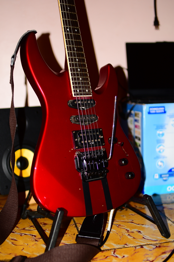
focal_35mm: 45
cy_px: 131
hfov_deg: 29.9
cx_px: 87
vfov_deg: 43.6
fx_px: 326
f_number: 1.4
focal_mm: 30
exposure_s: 1/30
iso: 100
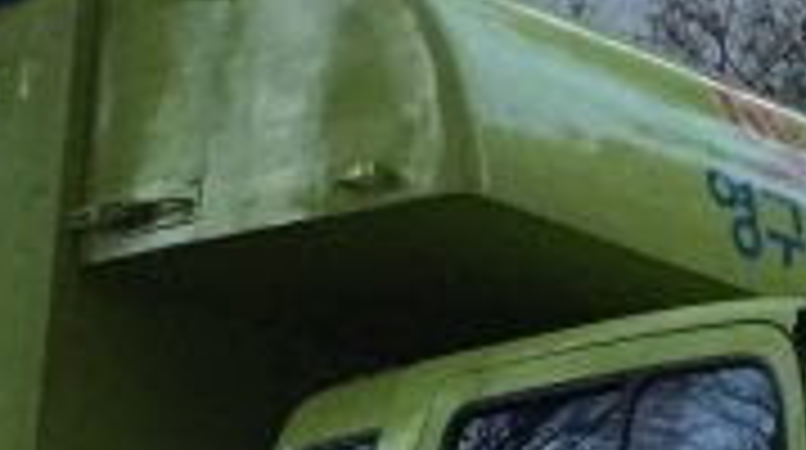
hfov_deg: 16.0
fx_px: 2816
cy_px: 270
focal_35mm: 132
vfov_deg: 9.1
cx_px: 770
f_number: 2.2
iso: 250
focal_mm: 4.15
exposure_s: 1/24
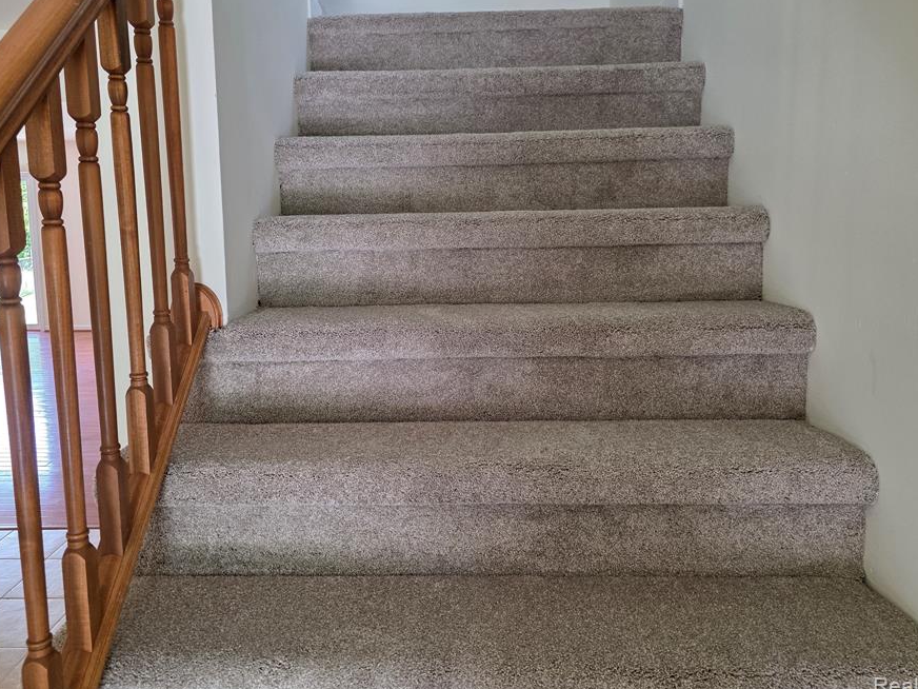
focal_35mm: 27
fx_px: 716
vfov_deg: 51.2
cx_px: 441
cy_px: 298
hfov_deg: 65.3
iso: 200
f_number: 1.7
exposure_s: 1/120
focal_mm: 6.3
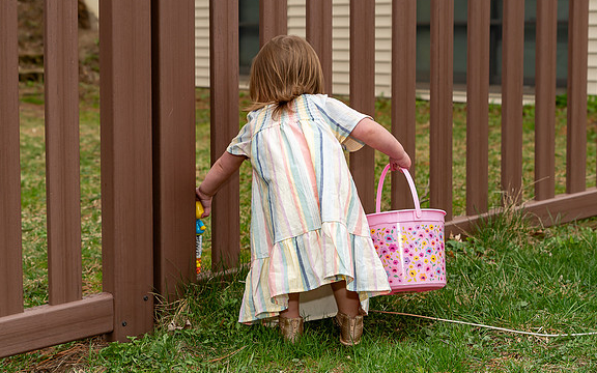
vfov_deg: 17.4
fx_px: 1220
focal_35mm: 75
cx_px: 275
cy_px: 152
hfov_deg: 27.5
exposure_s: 1/200
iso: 125
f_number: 4
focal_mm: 42
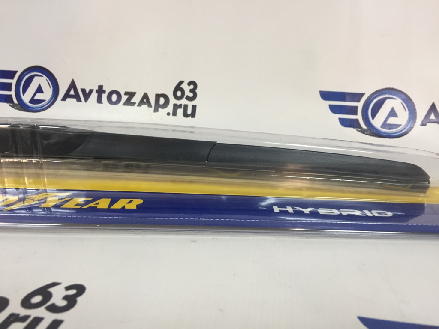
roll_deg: -2.0
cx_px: 220
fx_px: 368
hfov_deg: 61.7
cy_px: 164
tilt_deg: -25.1
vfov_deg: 48.2
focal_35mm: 29
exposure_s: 1/33
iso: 125
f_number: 2.2
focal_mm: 4.15
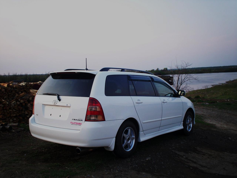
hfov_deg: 51.4
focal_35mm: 36
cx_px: 118
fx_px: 246
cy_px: 89
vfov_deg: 39.7
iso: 100
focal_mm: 6
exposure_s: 1/31.8
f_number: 4.5
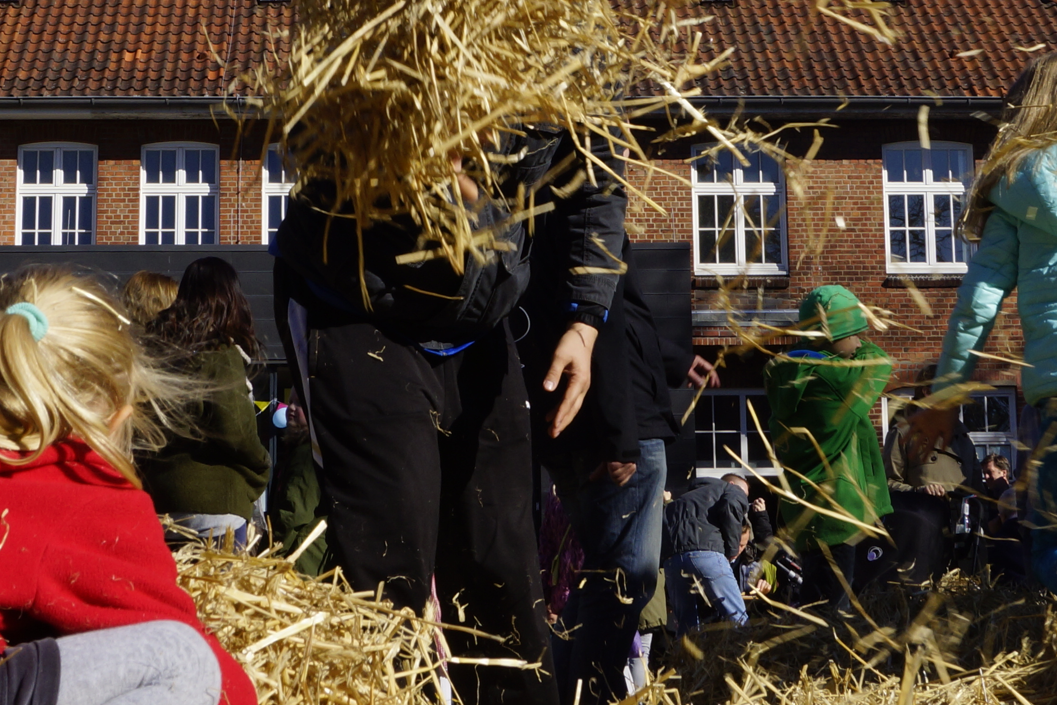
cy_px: 75
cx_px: 542
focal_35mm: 97
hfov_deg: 21.0
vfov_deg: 14.0
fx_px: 2848
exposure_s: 1/160
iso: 100
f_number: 13
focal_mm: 24
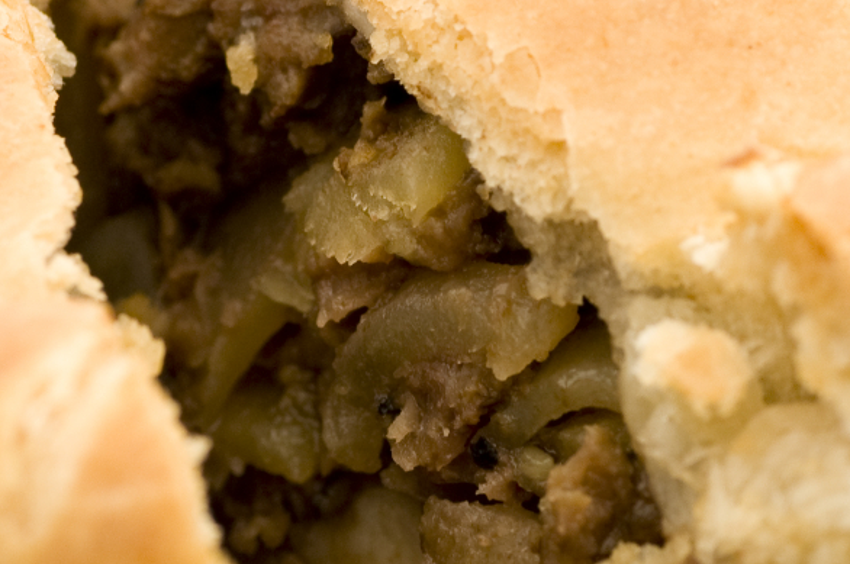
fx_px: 9243
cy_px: 346
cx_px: 244
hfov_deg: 5.3
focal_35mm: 392
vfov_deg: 3.5
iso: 320
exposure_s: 1/125
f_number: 9
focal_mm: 90
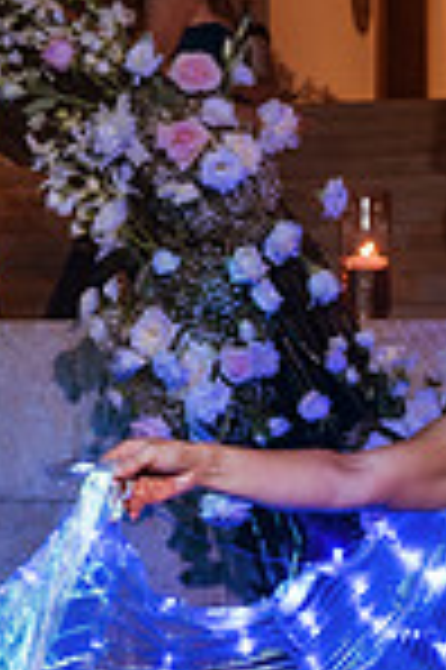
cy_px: 535
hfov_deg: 12.7
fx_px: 1974
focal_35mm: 106
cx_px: 435
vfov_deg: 19.1
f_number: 4.5
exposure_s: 1/100
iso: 1600
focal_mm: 35
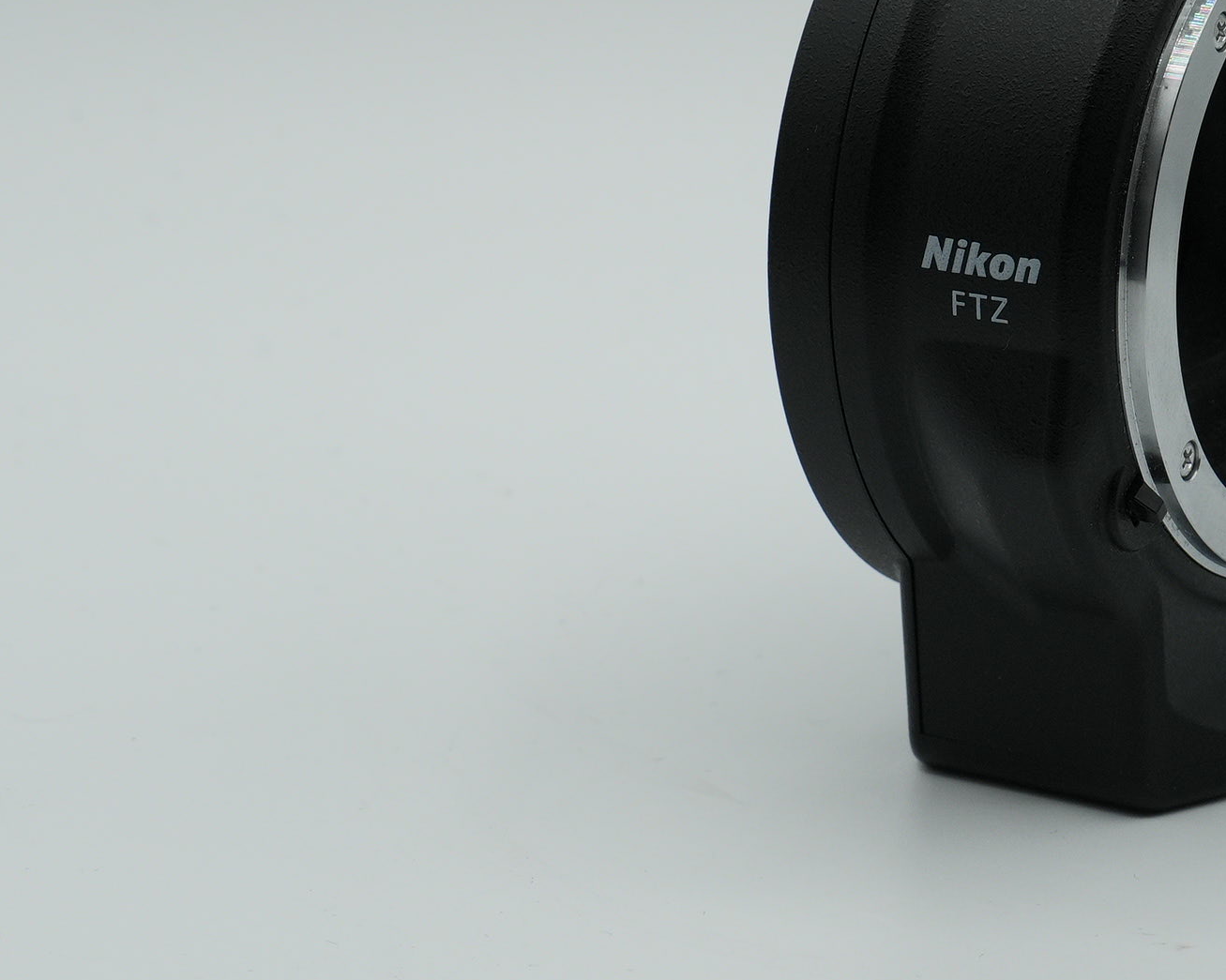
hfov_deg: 13.0
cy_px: 124
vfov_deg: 10.5
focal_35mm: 147
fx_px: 5333
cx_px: 1095
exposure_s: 1/200
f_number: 10
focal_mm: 44
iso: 250
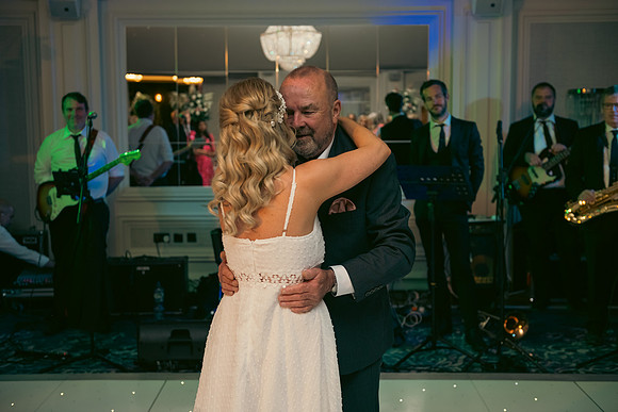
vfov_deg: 28.1
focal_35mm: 48
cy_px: 206
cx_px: 309
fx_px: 824
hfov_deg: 41.1
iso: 640
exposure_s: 1/160
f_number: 3.5
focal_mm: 48
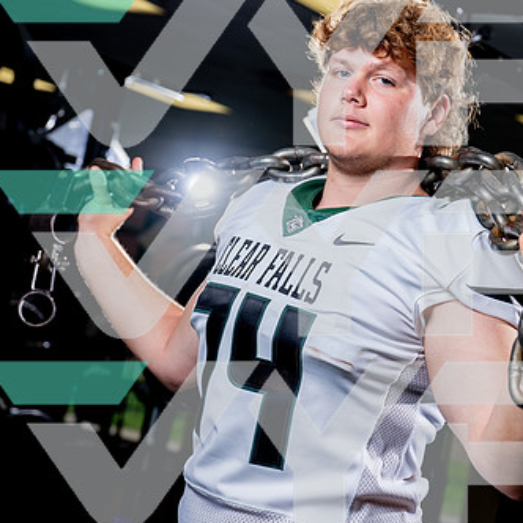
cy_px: 254
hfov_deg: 19.6
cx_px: 391
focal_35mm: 88
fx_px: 1504
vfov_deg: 19.7
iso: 100
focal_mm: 57
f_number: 4
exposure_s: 1/250
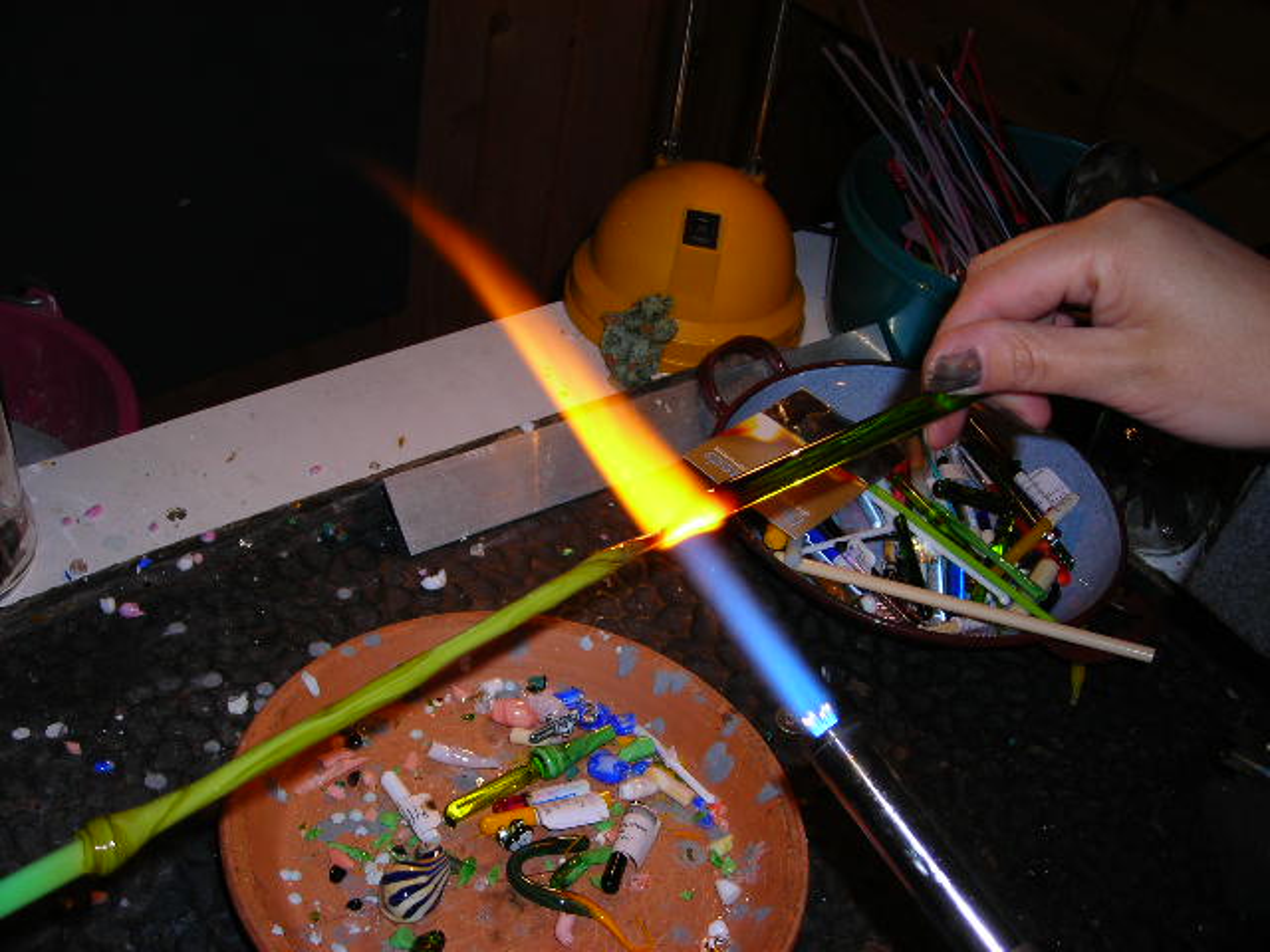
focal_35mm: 41
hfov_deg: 45.8
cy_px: 476
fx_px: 1504
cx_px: 635
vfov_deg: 35.1
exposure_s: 1/60.1
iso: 50
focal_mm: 6.8
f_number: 3.3
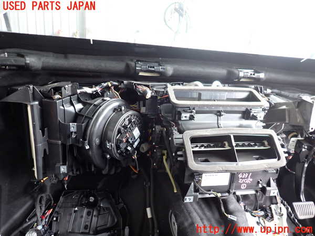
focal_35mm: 25
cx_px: 158
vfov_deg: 54.9
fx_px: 227
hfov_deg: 69.4
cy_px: 118
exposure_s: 1/30
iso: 320
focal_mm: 4.5
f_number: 2
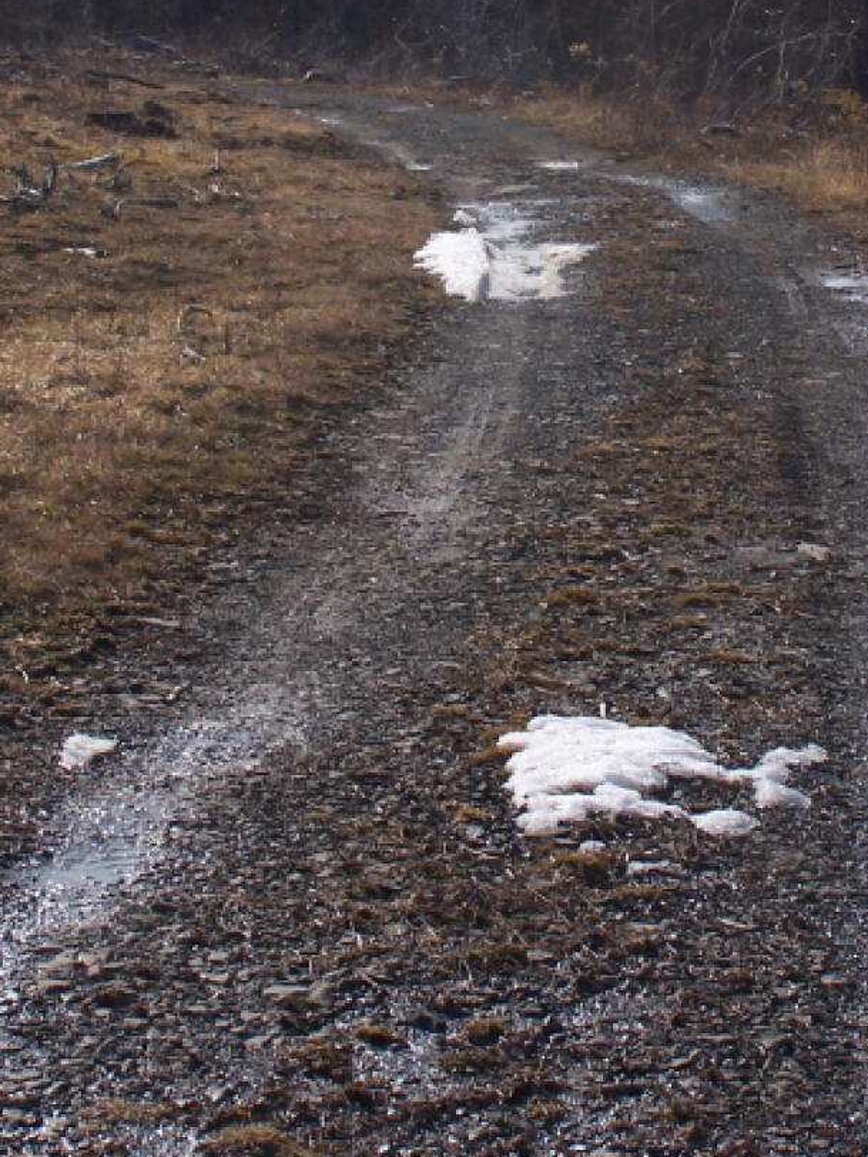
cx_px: 525
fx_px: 3878
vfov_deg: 16.9
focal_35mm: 116
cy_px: 291
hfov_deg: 12.8
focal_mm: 11.5
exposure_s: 1/1000
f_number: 4.5
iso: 80
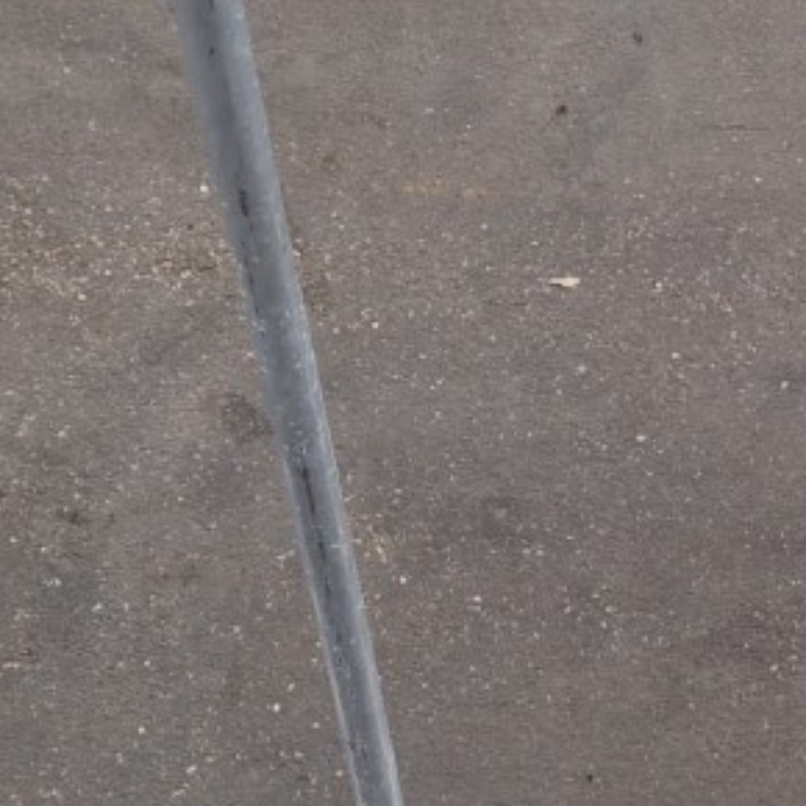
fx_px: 2661
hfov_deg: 16.9
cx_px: 800
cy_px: 561
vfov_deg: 17.2
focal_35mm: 101
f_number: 1.8
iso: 50
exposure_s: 1/338
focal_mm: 5.4
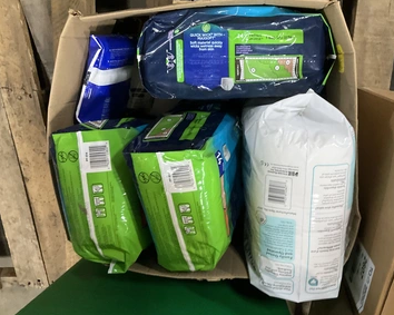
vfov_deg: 45.8
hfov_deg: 55.5
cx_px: 221
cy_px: 155
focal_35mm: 32
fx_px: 373
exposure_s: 1/40
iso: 250
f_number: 1.8
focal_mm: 3
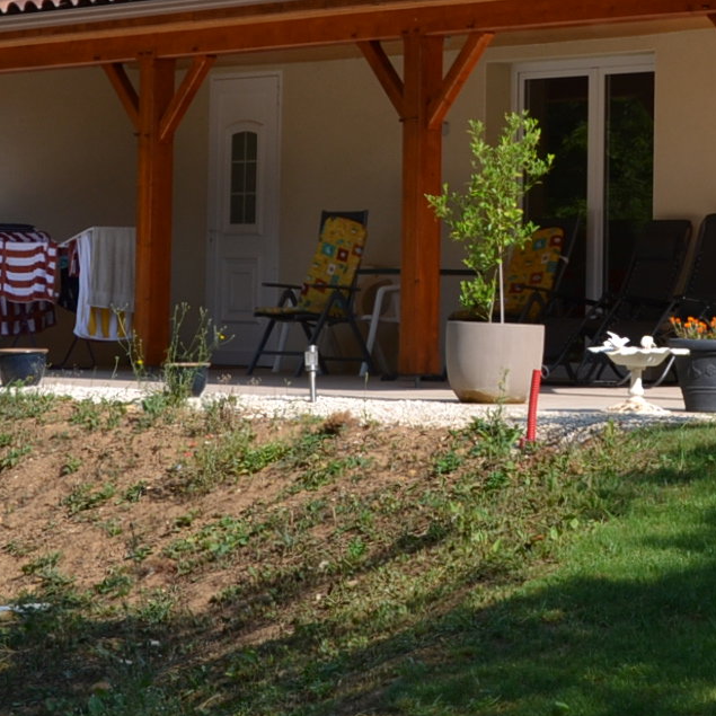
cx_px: 758
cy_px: 8
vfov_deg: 11.7
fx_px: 3463
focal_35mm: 148
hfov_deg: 11.7
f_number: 8
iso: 100
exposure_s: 1/250
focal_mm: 32
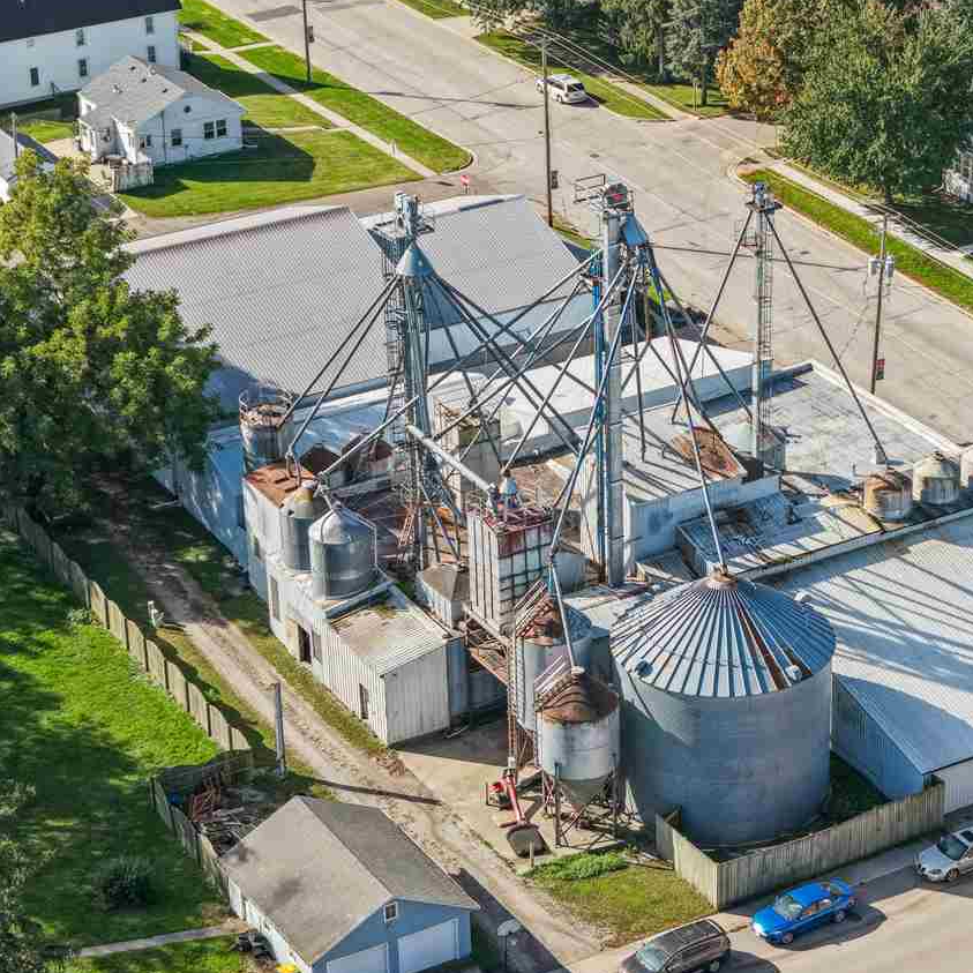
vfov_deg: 18.5
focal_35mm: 94
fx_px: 2989
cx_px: 627
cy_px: 545
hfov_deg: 18.4
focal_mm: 19.4
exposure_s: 1/800
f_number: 2.8
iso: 200
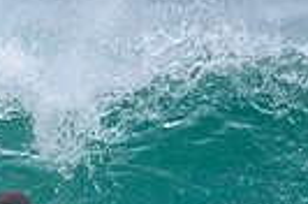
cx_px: -110
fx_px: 41080
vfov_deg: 0.3
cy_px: 323
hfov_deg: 0.4
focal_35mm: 4813
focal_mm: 800
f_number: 6.3
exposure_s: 1/2000
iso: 560
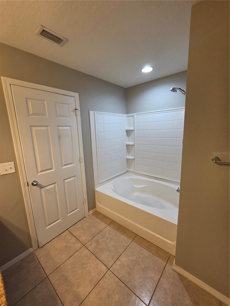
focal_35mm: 13
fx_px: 115
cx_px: 115
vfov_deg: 106.2
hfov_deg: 89.9
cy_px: 153
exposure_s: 1/60
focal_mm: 2.2
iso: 250
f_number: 2.2
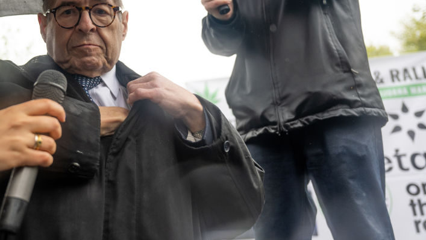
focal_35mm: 45
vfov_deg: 26.5
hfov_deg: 45.1
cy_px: 76
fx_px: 506
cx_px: 145
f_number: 2.8
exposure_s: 1/800
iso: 500
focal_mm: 29.5
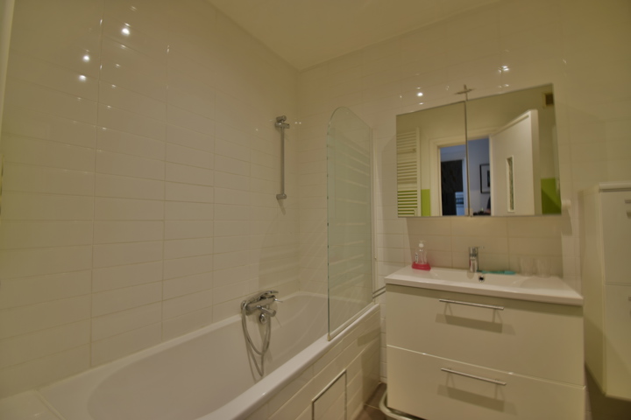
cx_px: 316
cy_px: 210
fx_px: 263
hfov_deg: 100.4
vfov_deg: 77.3
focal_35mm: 15
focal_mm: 10
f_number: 4.5
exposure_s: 1/5
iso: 100
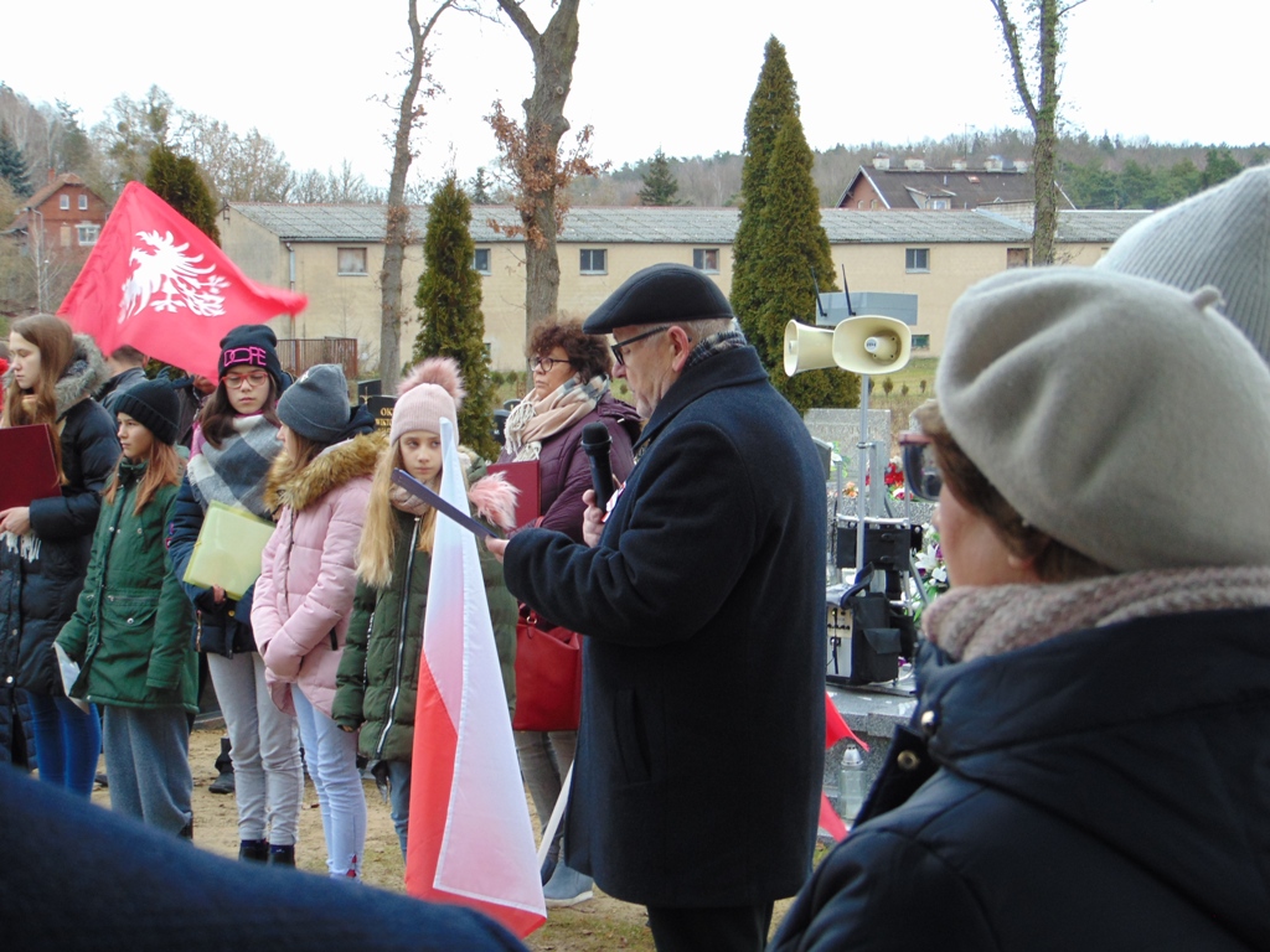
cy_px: 476
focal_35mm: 71
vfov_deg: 20.7
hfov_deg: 27.4
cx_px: 635
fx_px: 2605
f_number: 3.7
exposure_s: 1/30
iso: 80
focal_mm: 12.8
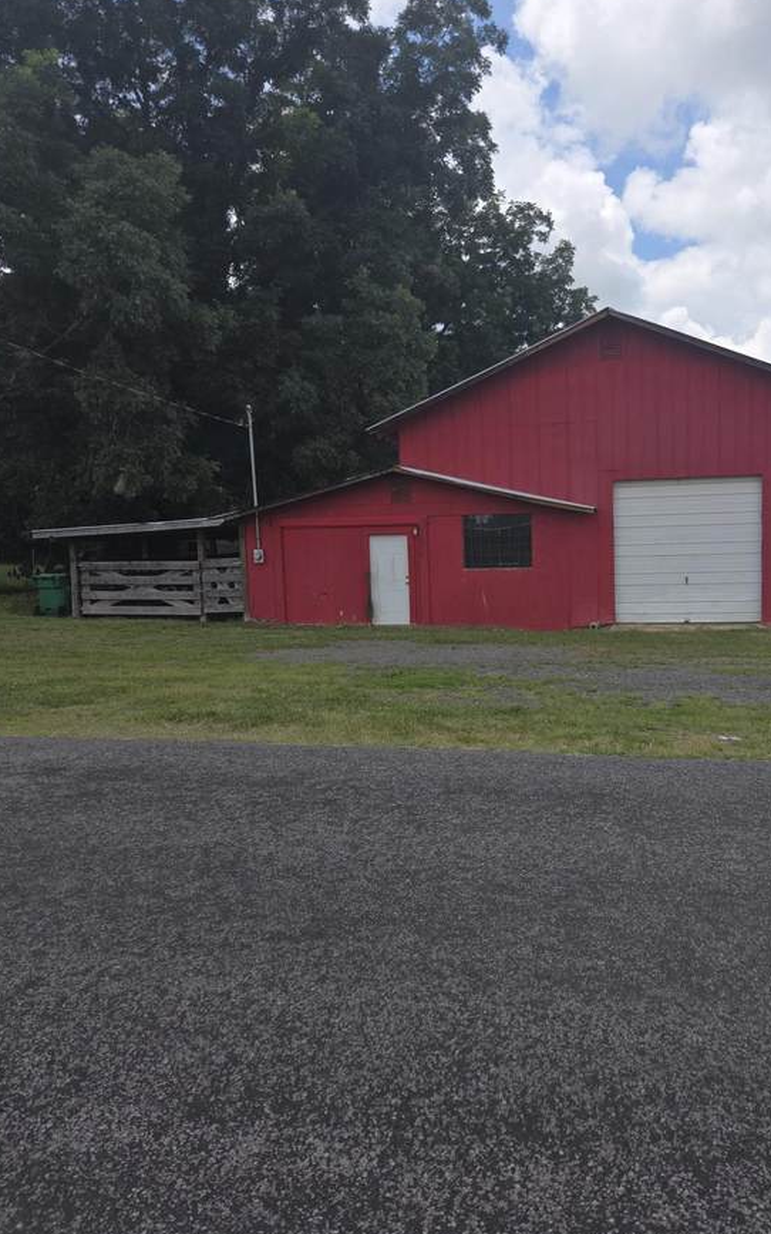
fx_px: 908
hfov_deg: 45.5
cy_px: 595
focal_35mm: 27
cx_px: 495
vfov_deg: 68.4
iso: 25
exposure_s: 1/1904
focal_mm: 5.4
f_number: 1.8
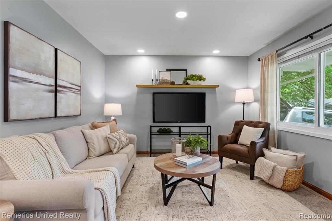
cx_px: 166
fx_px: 157
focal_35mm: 17
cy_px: 110
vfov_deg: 70.4
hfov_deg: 93.3
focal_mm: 17
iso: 400
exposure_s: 1/3
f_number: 8
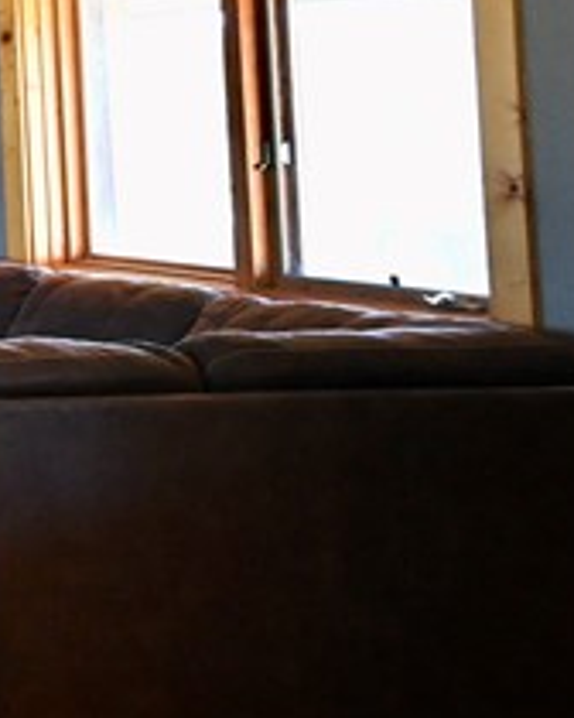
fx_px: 1444
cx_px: -1076
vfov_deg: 26.9
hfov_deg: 12.1
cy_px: 72
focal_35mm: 68
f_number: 4
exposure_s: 1/125
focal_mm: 14
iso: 2800
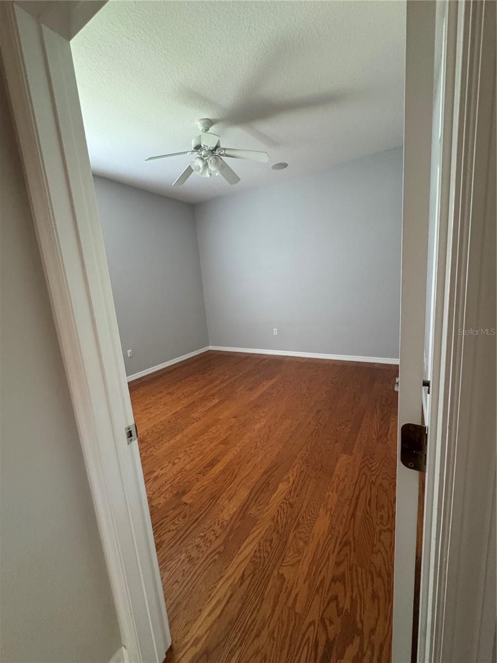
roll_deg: +5.0
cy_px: 332
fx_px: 268
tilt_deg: -10.9
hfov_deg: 85.7
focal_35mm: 14
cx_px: 248
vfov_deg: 102.1
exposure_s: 1/60
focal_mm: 2.22
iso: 500
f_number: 2.2
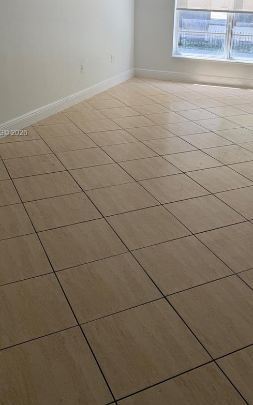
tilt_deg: -17.4
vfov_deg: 49.5
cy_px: 133
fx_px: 430
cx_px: 165
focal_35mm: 39
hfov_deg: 32.5
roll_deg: -2.2
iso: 64
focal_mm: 6.76
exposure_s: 1/197
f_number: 1.78
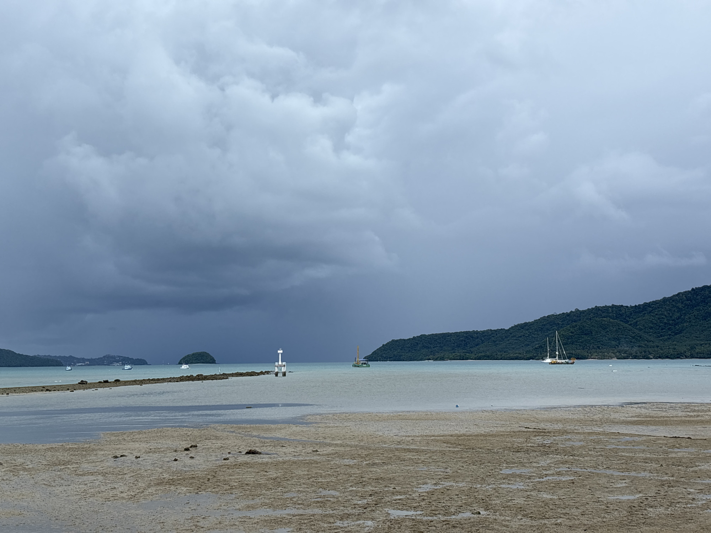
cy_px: 266
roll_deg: +0.8
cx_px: 356
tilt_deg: +4.1
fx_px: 1068
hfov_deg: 36.8
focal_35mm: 52
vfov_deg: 28.0
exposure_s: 1/1949
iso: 40
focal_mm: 5.96
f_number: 1.6
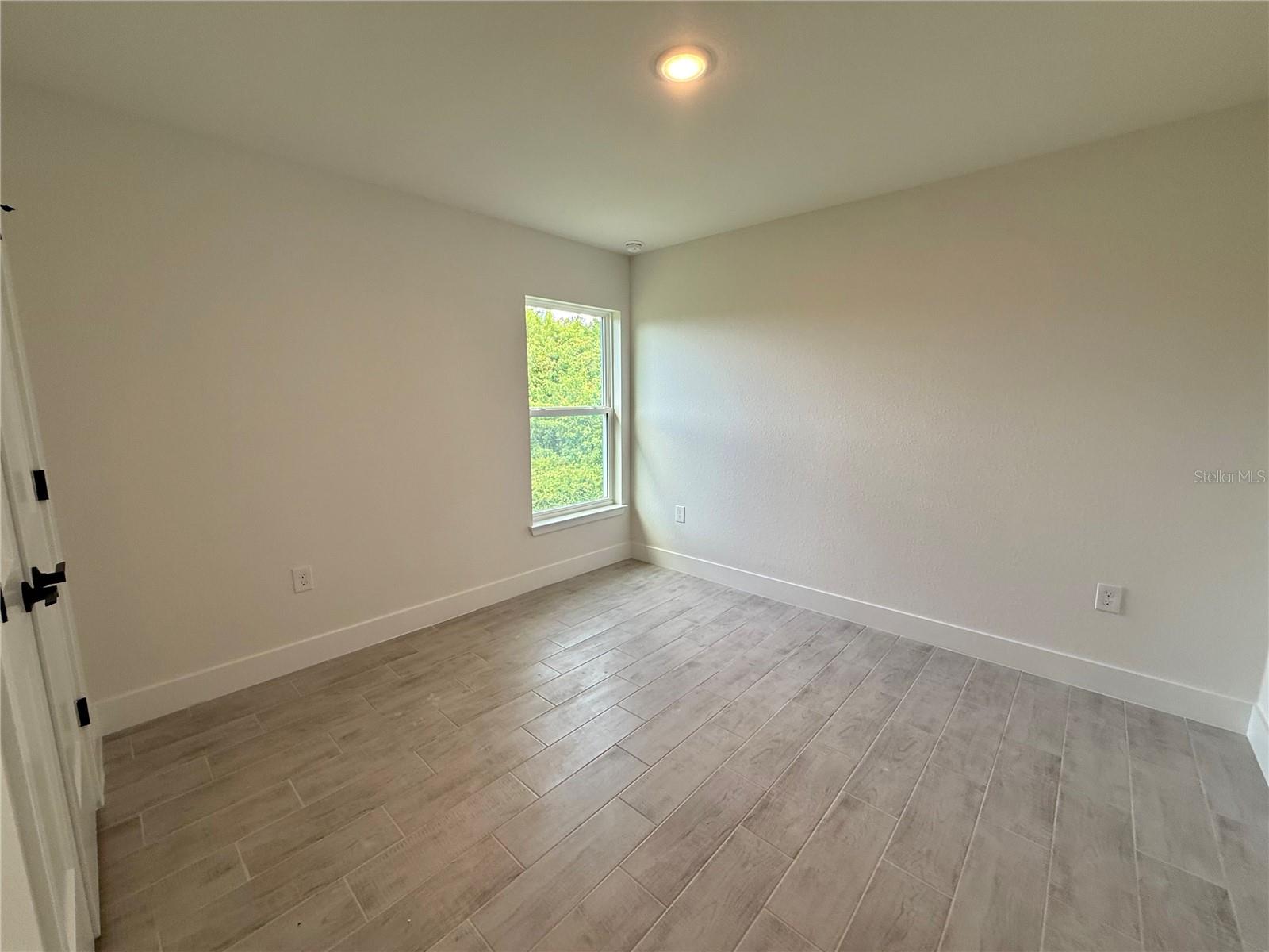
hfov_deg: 102.1
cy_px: 476
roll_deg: +0.5
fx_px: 513
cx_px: 634
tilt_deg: -8.6
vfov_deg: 85.7
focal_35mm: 14
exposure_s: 1/120
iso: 80
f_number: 2.2
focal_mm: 2.22
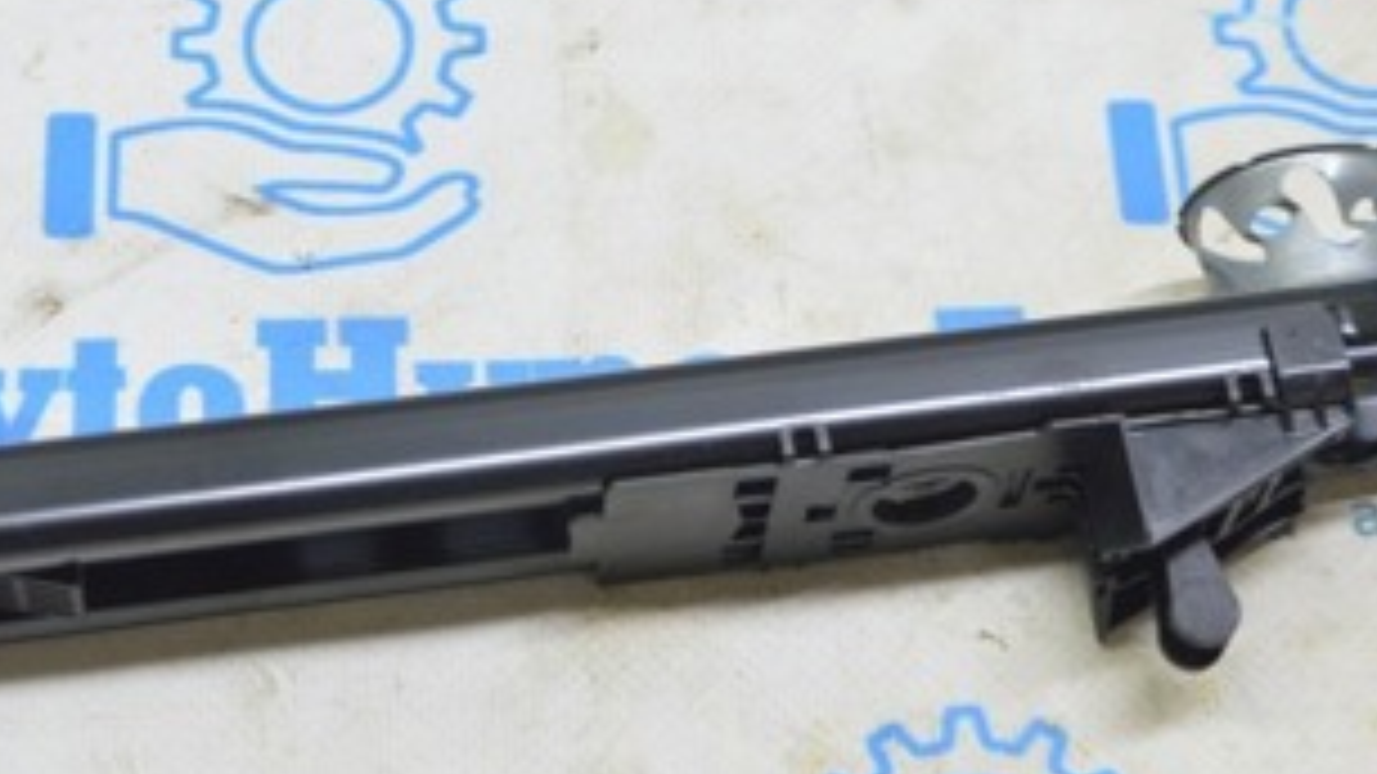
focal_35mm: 92
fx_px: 3359
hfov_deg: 23.1
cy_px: 313
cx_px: 477
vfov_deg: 13.1
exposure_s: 1/20
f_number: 5.6
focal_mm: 28
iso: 400
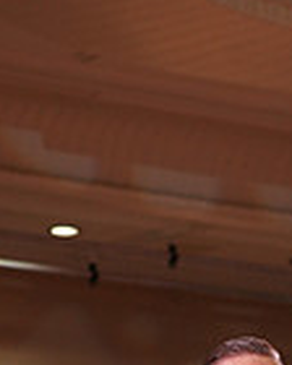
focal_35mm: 273
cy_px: 746
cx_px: 377
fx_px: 2949
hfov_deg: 5.6
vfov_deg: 6.8
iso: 1000
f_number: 4
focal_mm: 70
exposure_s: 1/400
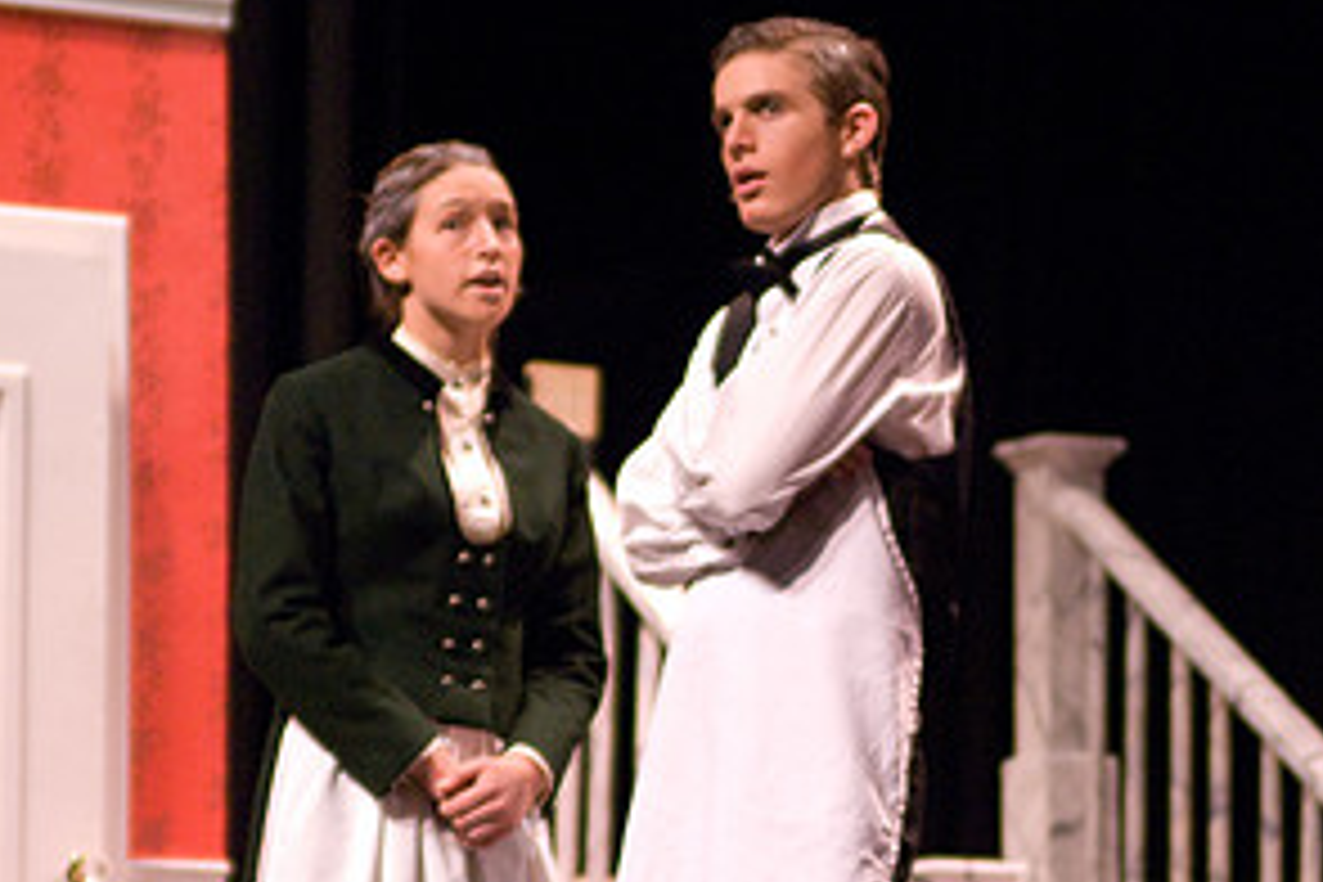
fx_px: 6761
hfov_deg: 11.2
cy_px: 634
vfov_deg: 7.5
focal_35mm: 184
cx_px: 659
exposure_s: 1/125
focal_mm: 80
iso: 1600
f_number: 2.8
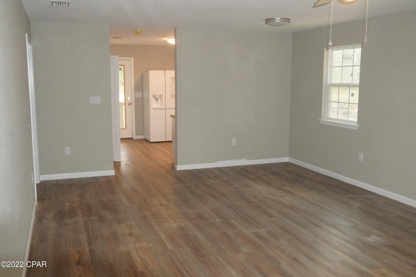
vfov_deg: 36.9
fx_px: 416
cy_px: 138
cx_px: 208
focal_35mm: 36
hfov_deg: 53.1
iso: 3200
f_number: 5.6
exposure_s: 1/160
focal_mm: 24
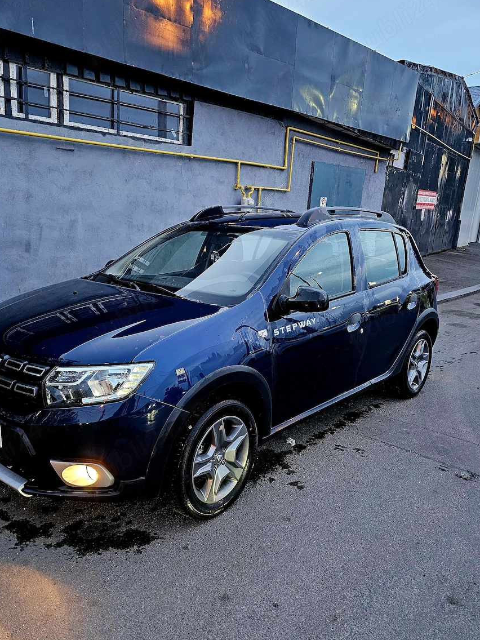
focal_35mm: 27
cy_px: 333
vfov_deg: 65.3
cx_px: 211
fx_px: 499
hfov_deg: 51.2
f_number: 1.7
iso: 640
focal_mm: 6.3
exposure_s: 1/49
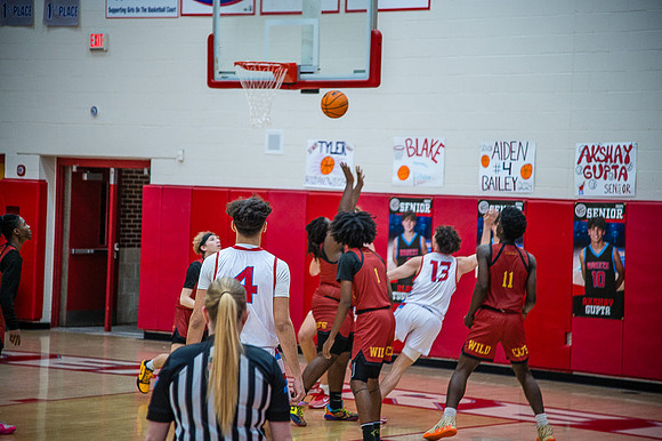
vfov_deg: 12.2
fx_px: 2058
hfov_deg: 18.3
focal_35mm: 112
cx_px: 331
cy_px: 220
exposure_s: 1/320
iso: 2000
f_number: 4
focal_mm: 112
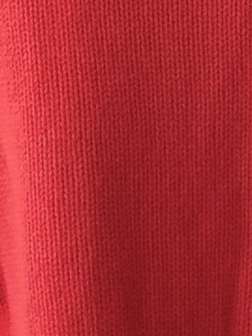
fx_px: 2620
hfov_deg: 5.5
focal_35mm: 270
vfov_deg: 7.3
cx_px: 250
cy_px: -17
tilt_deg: -3.9
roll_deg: +0.6
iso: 64
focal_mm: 6.76
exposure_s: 1/170
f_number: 1.78
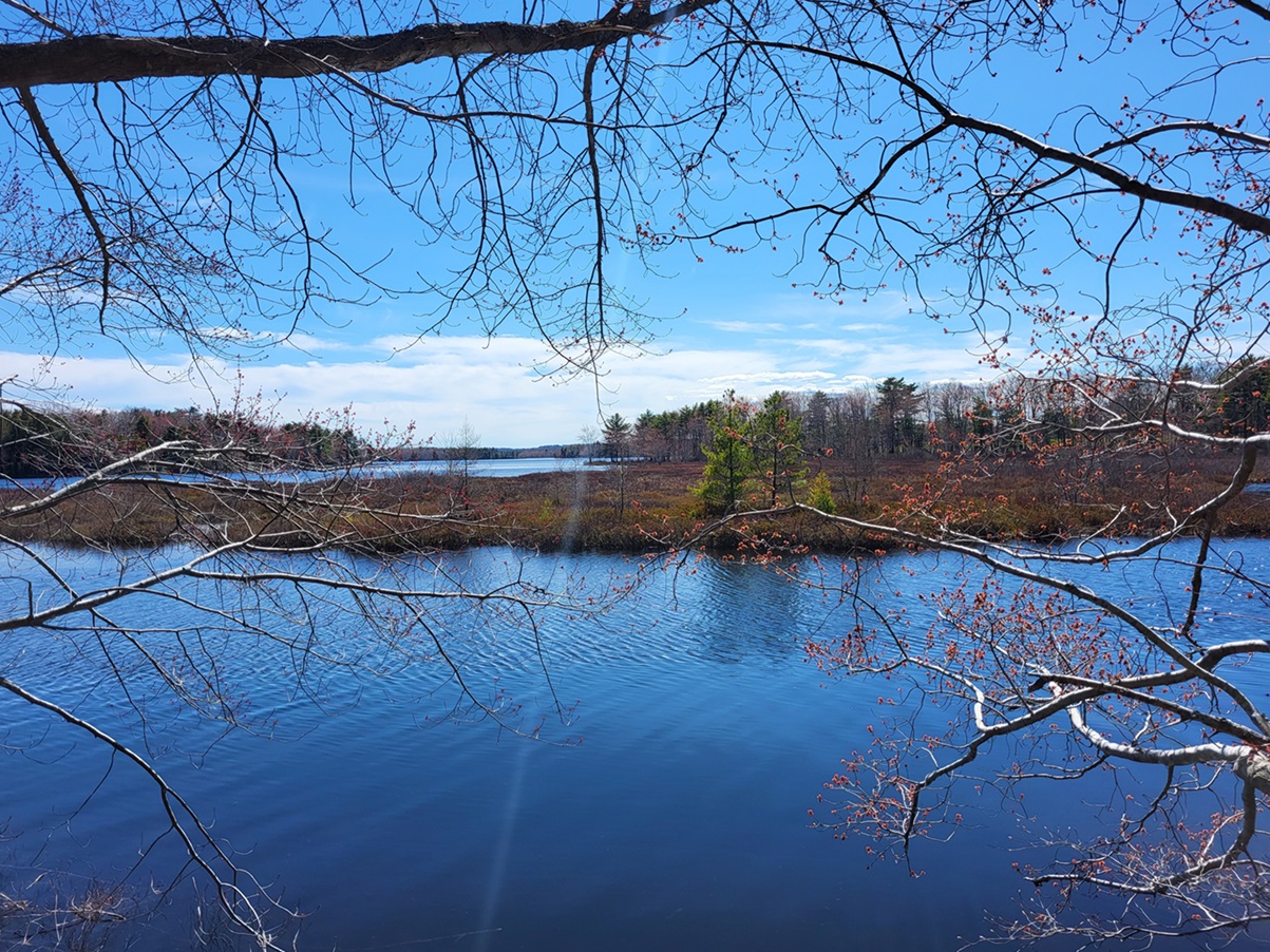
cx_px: 630
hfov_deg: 65.3
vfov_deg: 51.3
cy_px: 465
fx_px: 990
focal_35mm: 27
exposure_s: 1/2782
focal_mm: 5.4
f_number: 1.8
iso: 40
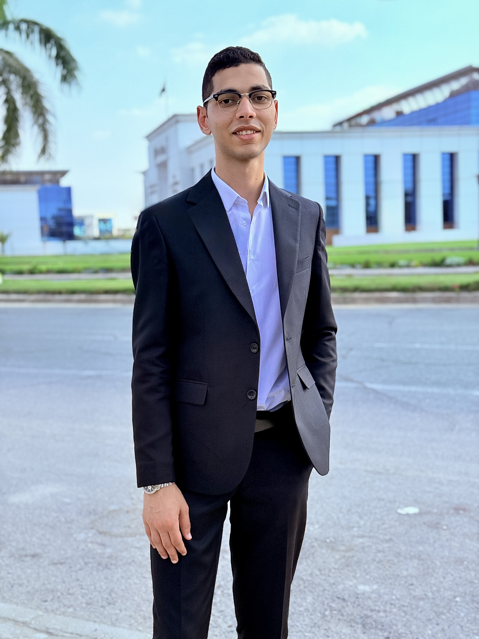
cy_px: 320
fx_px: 886
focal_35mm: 48
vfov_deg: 39.7
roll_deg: +2.1
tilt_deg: -4.6
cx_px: 240
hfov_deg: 30.3
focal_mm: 6.76
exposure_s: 1/3096
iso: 100
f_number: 1.78
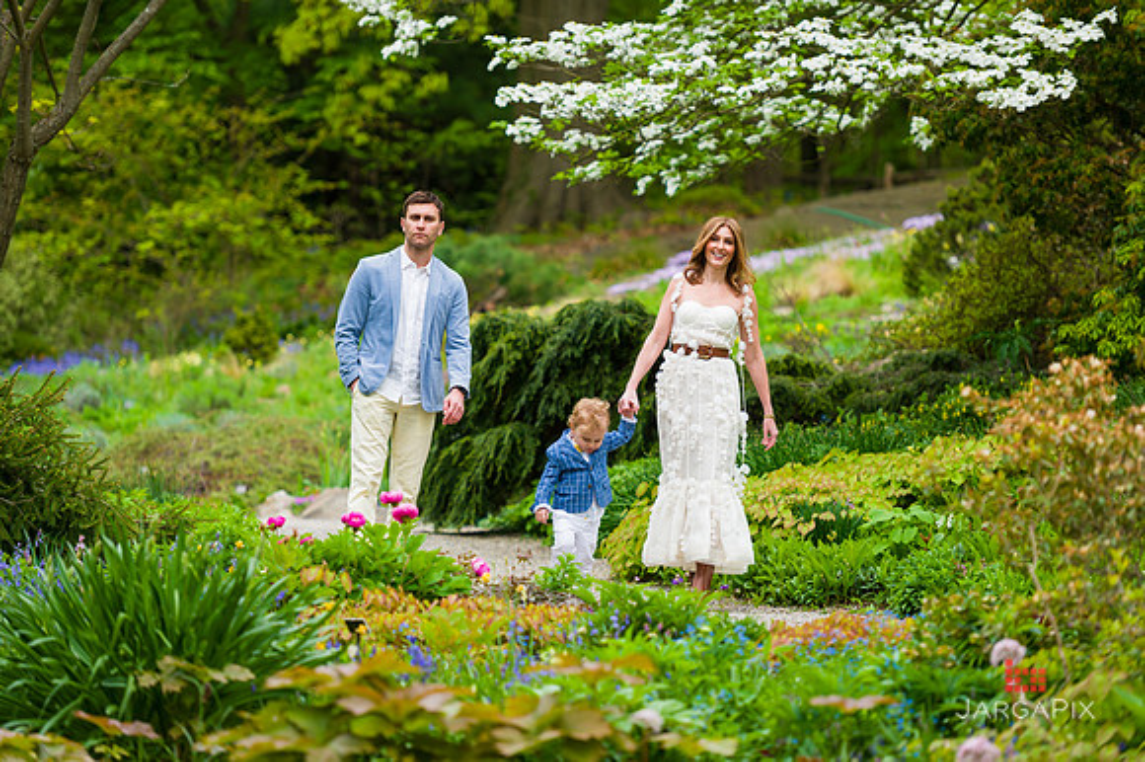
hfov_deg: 12.5
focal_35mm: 165
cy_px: 381
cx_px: 572
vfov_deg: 8.3
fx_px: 5245
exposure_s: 1/640
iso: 200
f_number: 3.5
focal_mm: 165
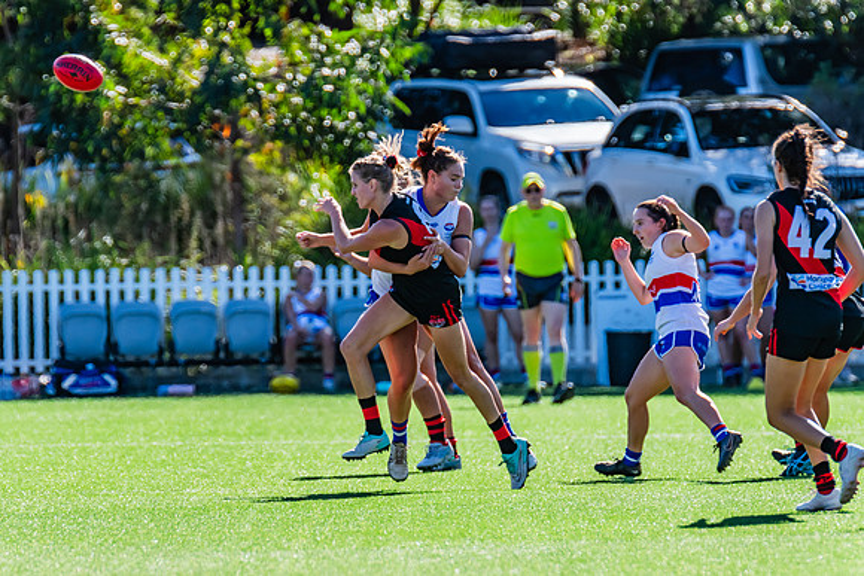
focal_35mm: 607
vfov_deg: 2.3
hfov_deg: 3.4
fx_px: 14581
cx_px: 390
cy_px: 315
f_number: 9
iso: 800
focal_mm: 550
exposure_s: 1/1250
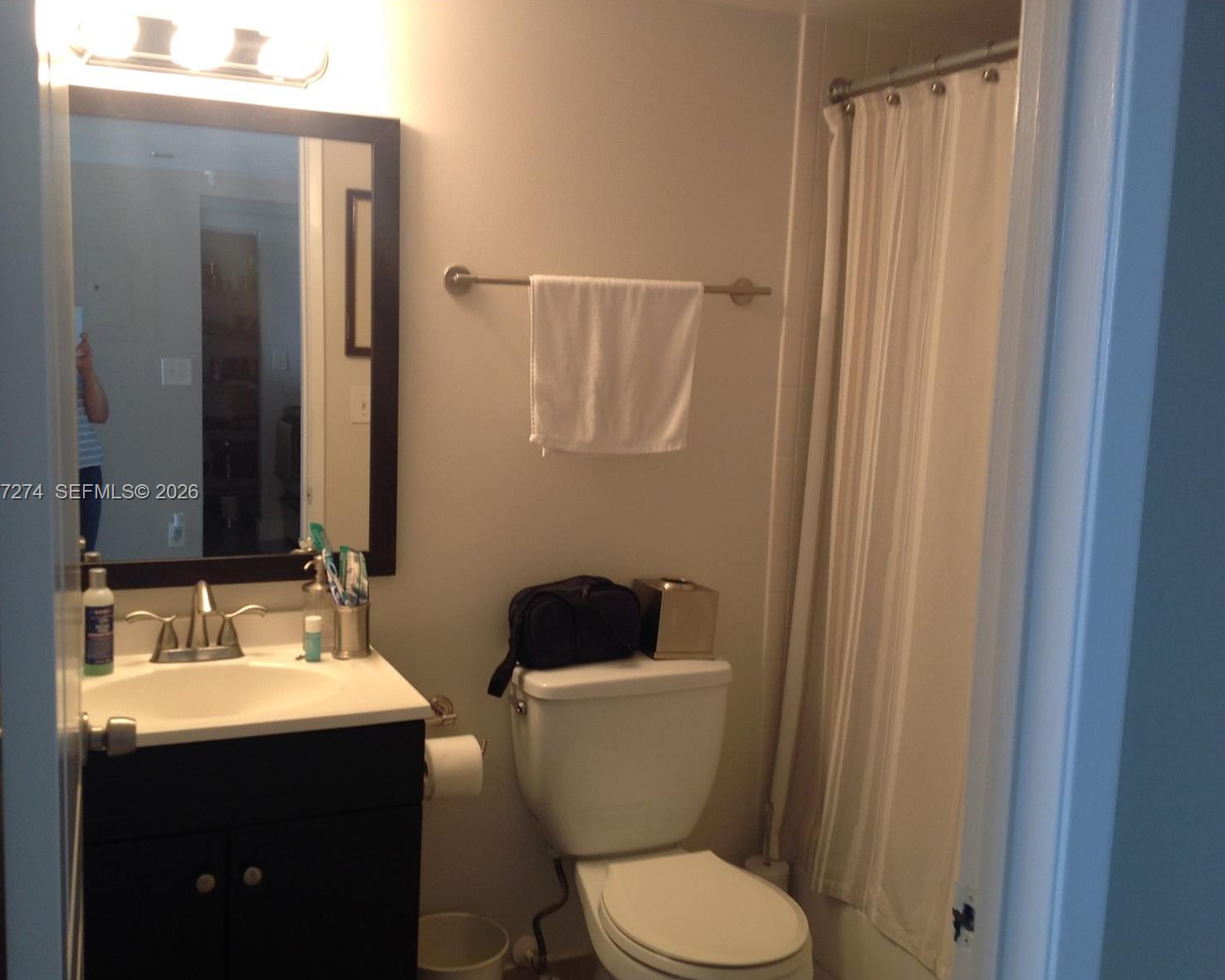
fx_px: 1341
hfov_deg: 49.1
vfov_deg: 40.1
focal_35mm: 37
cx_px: 605
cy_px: 493
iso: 64
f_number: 2.4
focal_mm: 4.28
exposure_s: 1/15
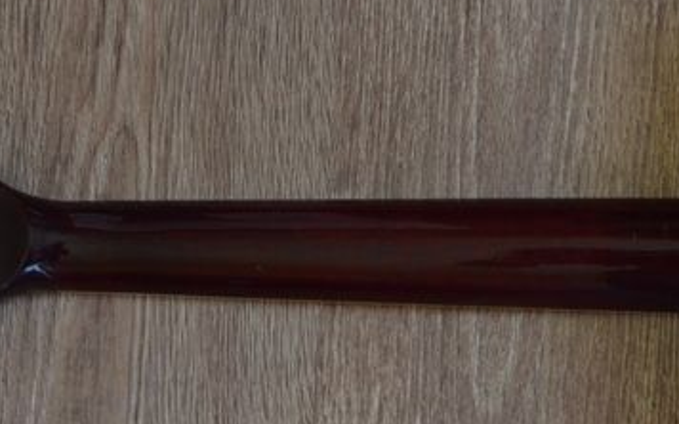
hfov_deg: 21.0
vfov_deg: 13.2
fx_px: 1831
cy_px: 244
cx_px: 290
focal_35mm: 99
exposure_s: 1/15
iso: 800
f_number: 4.5
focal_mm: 30
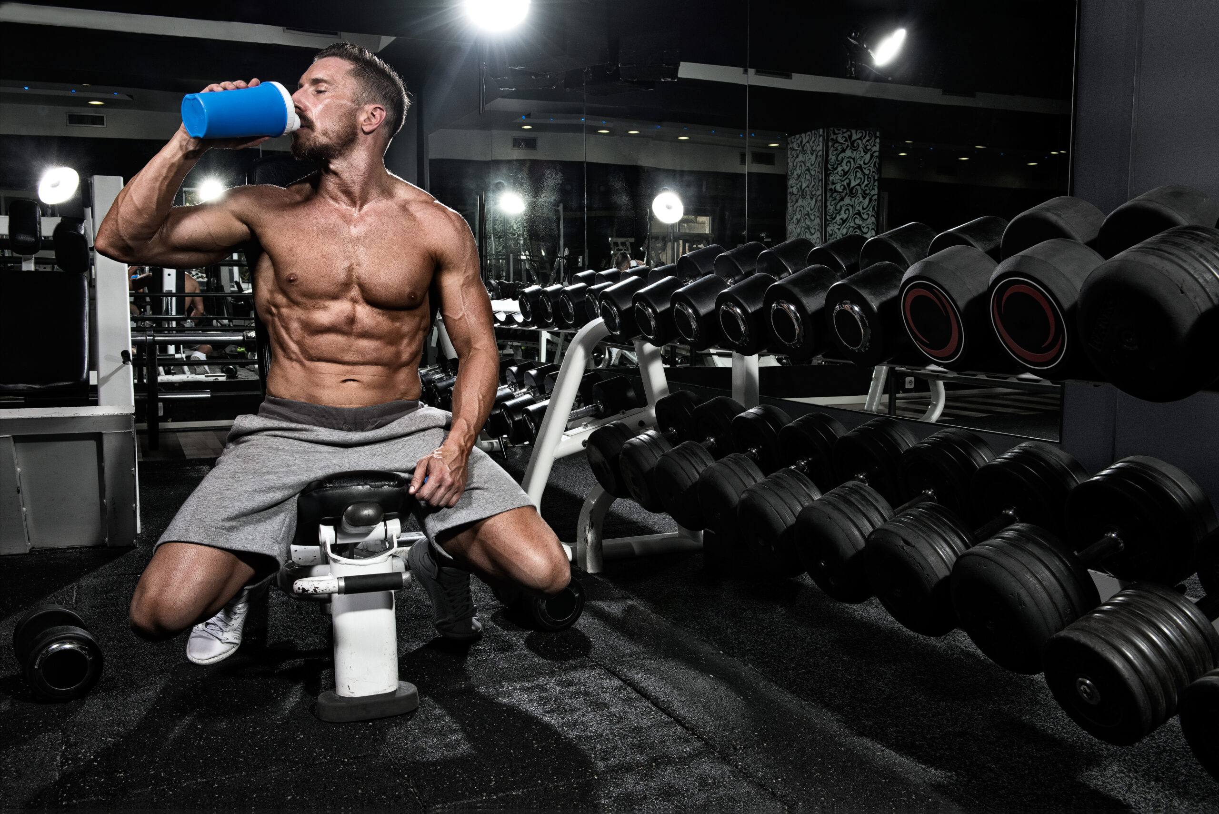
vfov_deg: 38.9
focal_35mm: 34
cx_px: 610
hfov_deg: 55.8
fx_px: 1152
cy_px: 407
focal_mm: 34
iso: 250
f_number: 11
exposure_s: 1/125
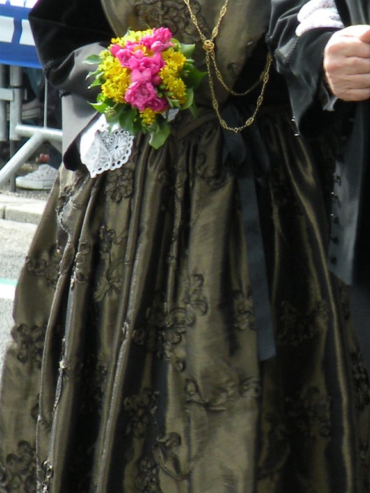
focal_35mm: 395
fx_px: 5631
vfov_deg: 5.0
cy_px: 175
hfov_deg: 3.8
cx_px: 494
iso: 92
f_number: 4.5
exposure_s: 1/59.7
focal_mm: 21
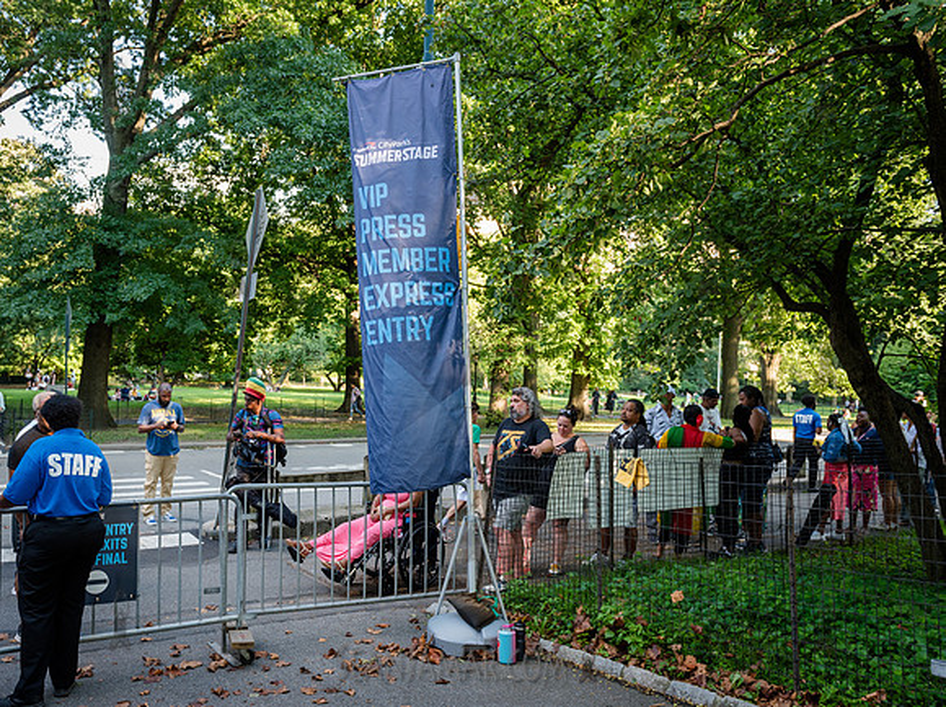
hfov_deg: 62.9
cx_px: 395
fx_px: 767
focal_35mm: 28
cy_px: 379
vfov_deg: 49.4
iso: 500
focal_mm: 24
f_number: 4.5
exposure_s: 1/100
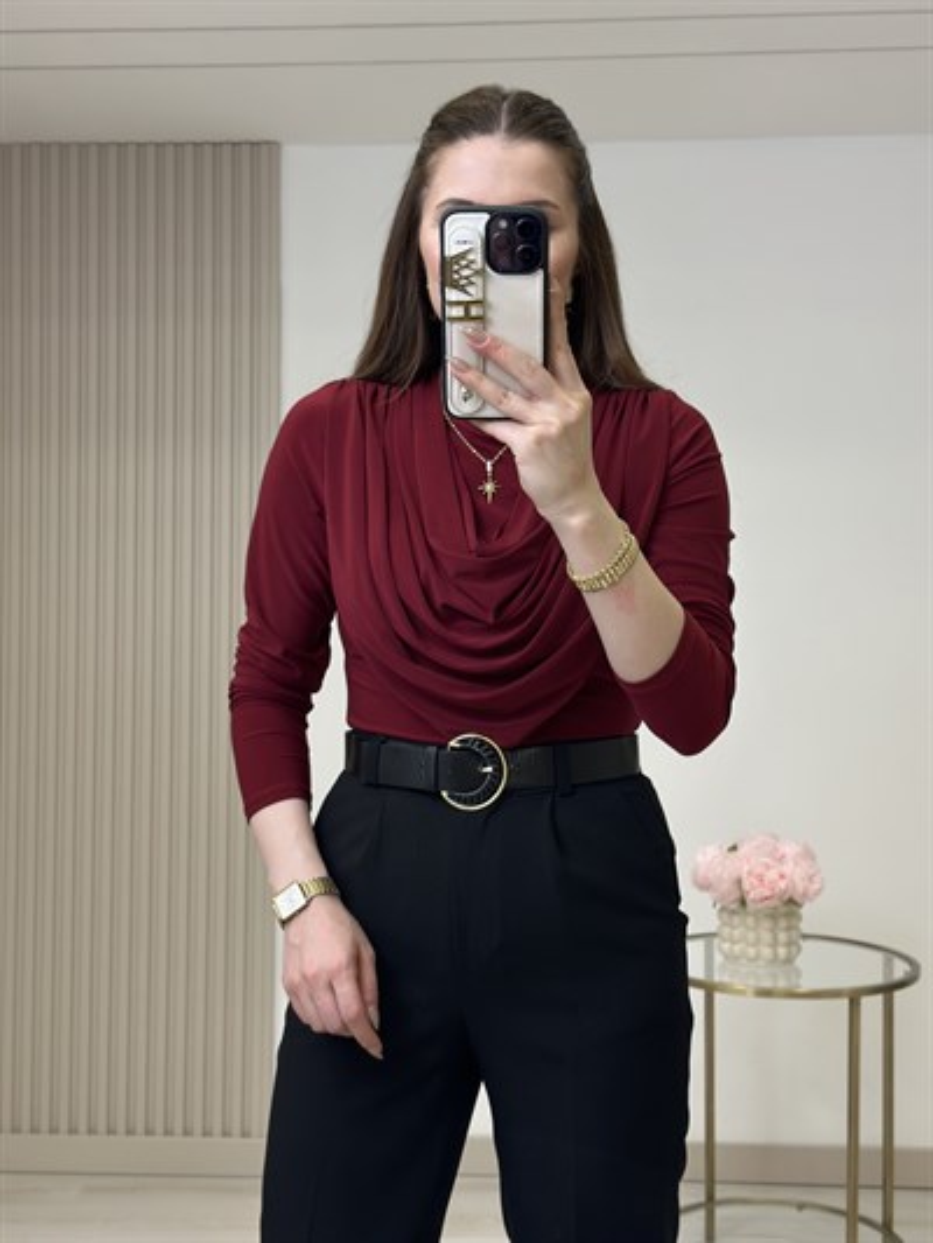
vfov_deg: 39.6
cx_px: 466
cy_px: 622
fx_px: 1724
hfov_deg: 30.3
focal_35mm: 48
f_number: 1.78
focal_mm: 6.86
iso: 80
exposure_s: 1/220
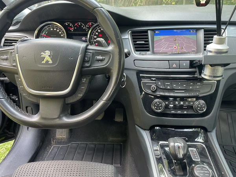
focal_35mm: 26
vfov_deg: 53.1
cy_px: 88
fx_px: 177
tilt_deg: -24.3
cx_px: 118
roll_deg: +2.5
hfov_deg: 67.3
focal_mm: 4.2
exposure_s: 1/115
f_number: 1.6
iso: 125
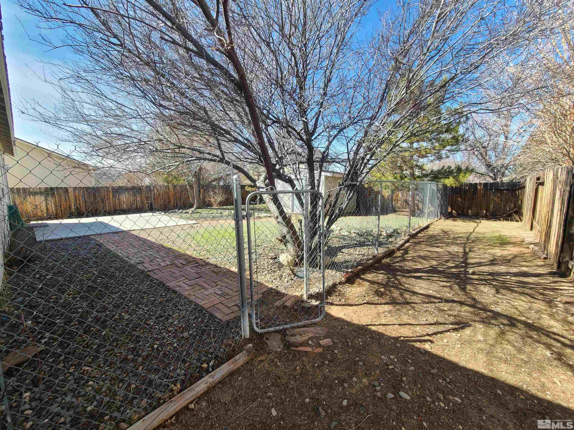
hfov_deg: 106.2
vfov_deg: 89.9
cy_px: 215
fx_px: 216
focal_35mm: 13
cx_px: 287
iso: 50
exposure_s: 1/657
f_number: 2.2
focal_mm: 2.2
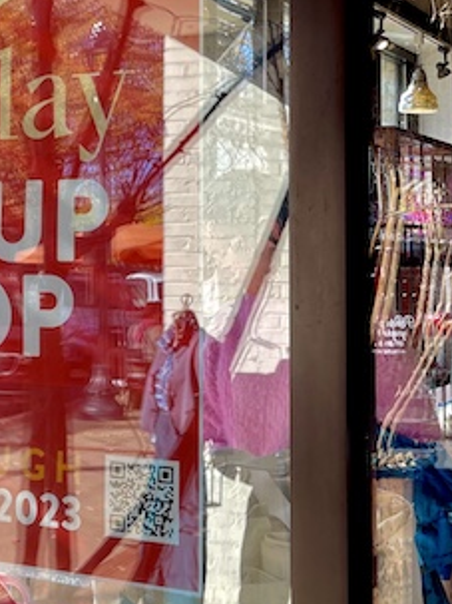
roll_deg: +0.2
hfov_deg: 21.7
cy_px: 203
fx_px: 1150
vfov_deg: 29.2
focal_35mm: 66
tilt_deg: +2.1
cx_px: 36
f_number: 1.6
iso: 32
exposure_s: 1/238
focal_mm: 5.1
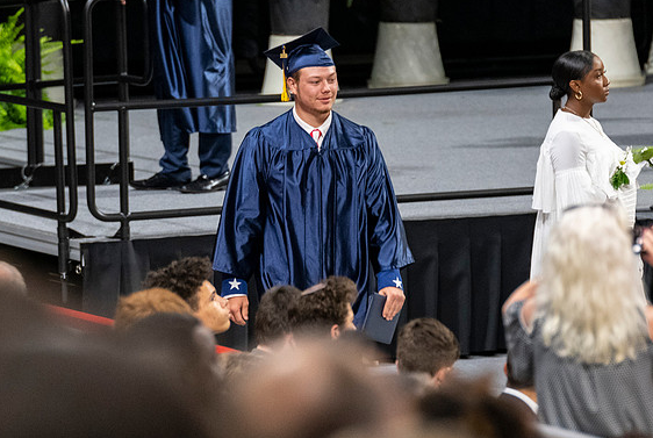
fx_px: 7578
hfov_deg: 4.9
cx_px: 341
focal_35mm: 417
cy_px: 286
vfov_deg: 3.3
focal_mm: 200
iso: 2000
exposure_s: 1/200
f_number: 4
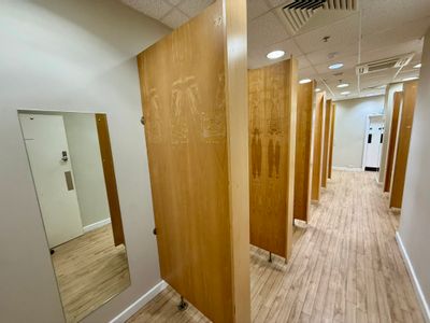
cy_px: 162
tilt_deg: -8.0
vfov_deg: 85.7
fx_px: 174
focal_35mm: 14
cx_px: 215
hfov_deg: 102.1
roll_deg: +2.9
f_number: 2.2
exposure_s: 1/50
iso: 200
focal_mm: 2.22
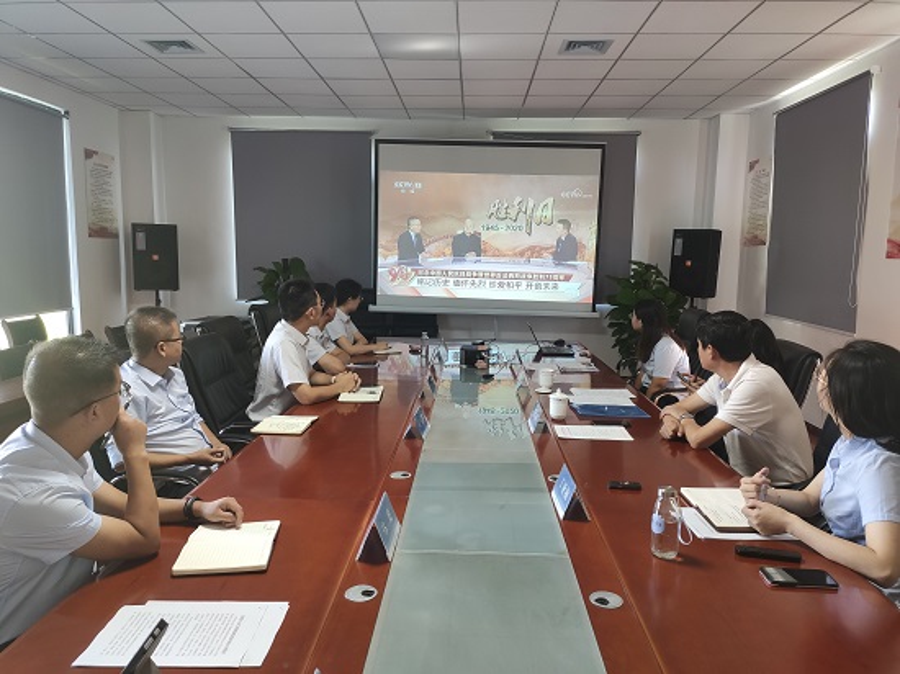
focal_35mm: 26
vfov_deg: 53.0
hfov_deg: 67.3
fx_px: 676
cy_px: 337
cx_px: 450
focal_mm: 4.77
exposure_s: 1/33
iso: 385
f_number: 1.75
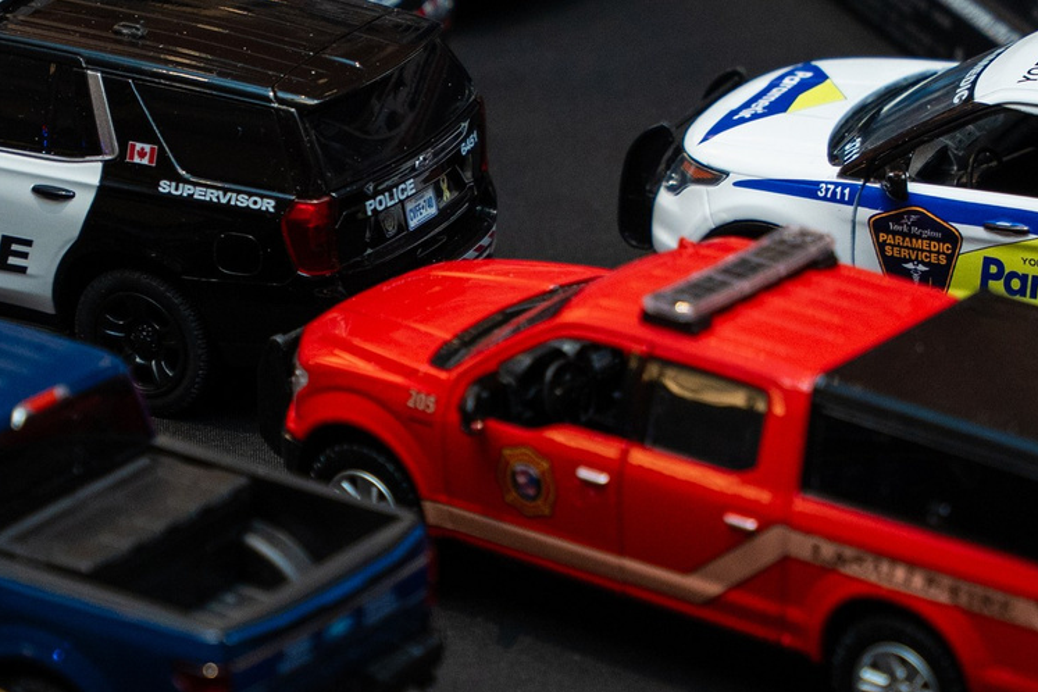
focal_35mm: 240
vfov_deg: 5.7
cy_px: 475
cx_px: 363
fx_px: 6919
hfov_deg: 8.6
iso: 800
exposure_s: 1/200
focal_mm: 70
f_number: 2.8
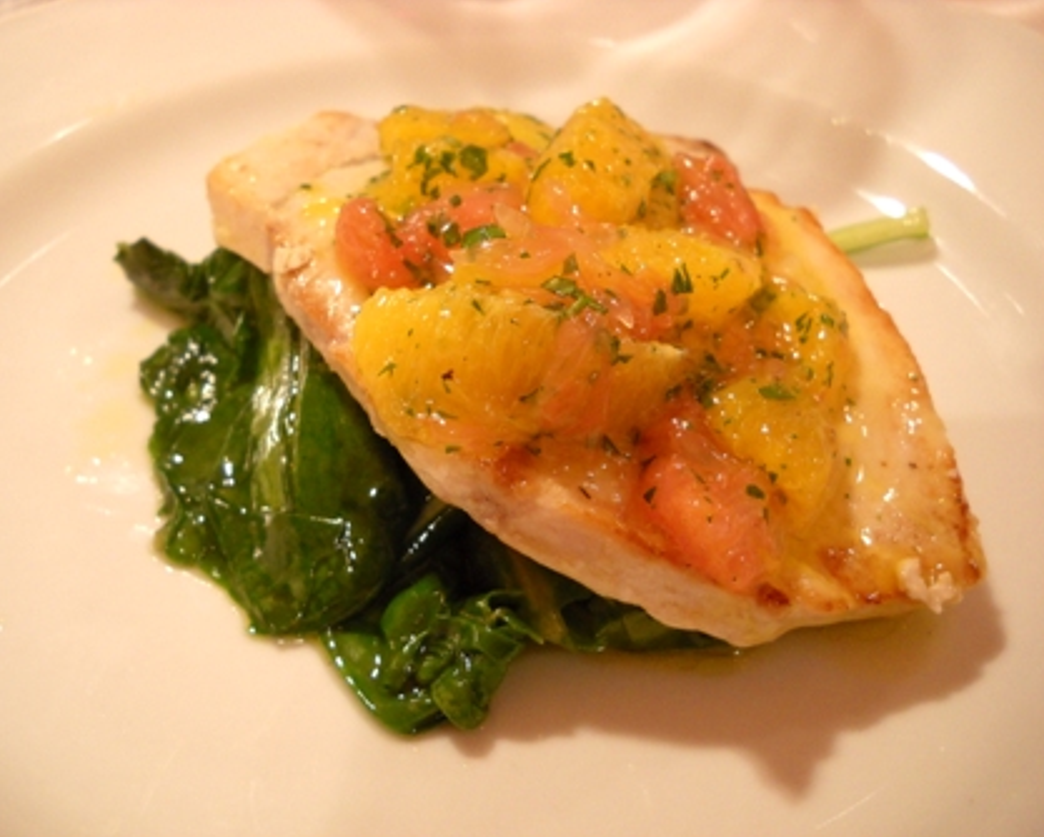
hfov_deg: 42.9
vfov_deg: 34.9
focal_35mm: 43
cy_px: 418
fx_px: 1329
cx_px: 496
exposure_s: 1/24
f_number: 3.1
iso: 400
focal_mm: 6.72
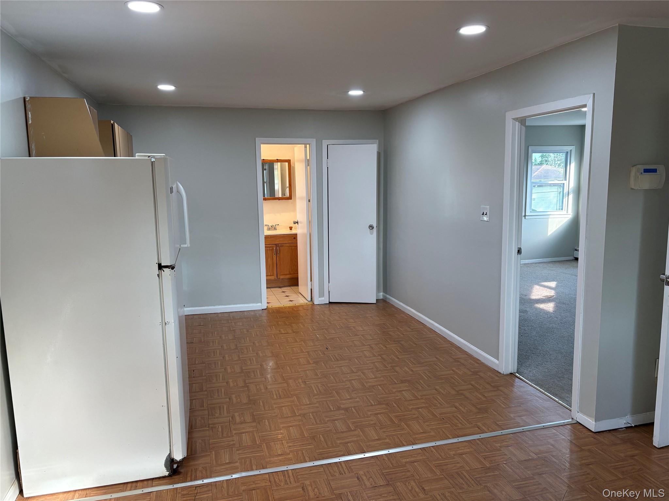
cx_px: 334
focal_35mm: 26
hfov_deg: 67.3
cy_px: 250
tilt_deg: -7.8
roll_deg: +1.3
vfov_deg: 53.1
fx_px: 502
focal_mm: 5.96
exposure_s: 1/132
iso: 125
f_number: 1.6
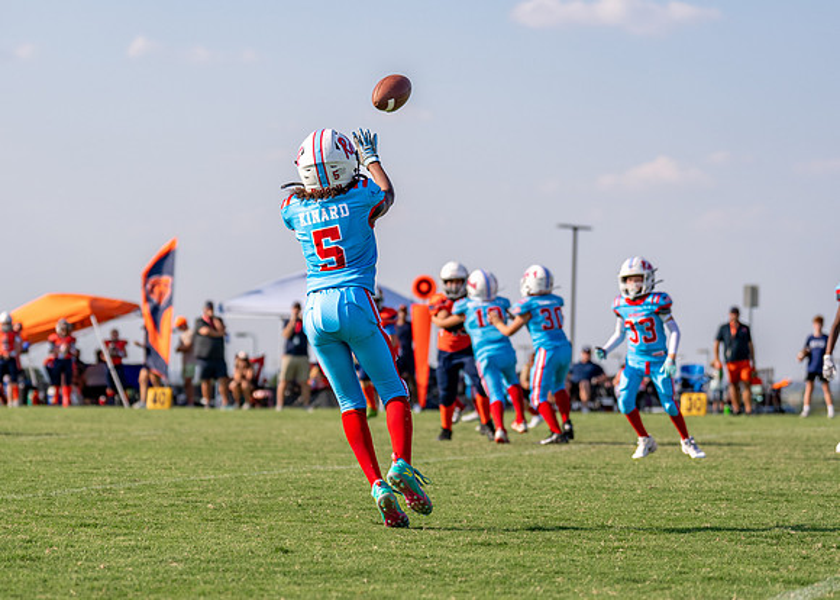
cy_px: 349
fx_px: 3160
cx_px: 346
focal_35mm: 132
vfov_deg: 10.8
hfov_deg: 15.1
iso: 160
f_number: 2.8
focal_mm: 88
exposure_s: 1/4000
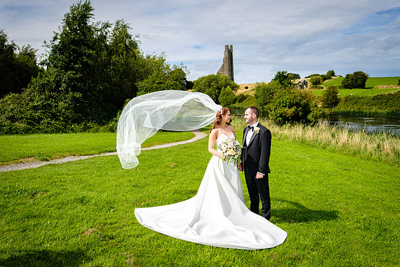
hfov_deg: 62.8
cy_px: 122
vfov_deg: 44.5
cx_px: 170
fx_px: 326
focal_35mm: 29
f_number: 2.8
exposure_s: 1/2000
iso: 160
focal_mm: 16
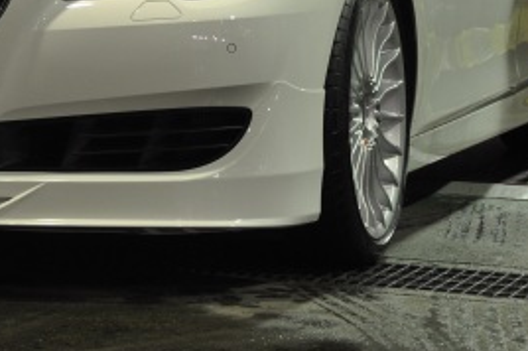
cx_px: 32
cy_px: -15
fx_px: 2022
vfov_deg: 9.8
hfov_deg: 14.7
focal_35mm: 138
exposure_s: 1/15
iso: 500
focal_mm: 42
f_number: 5.6
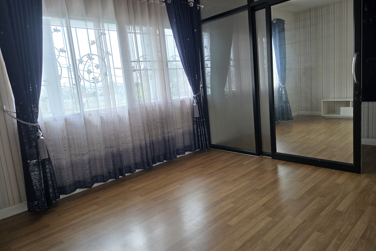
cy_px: 122
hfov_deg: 73.7
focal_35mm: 24
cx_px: 188
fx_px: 251
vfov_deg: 53.1
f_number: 1.8
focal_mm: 5.4
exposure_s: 1/180
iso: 160
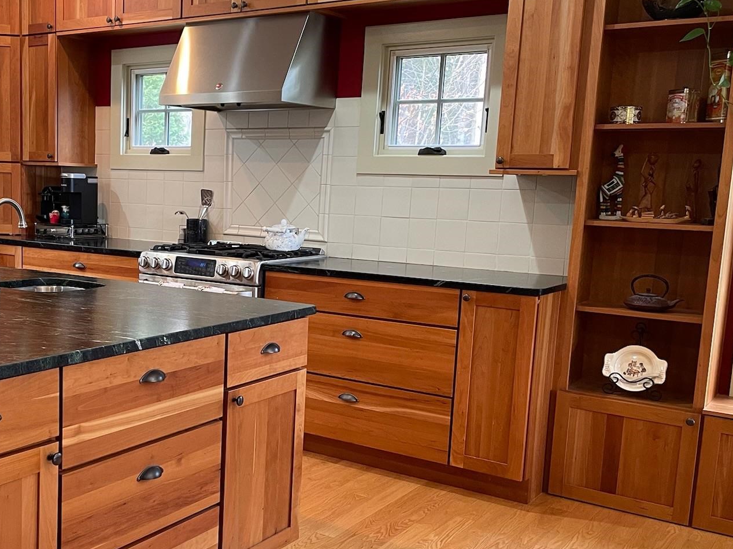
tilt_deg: -8.3
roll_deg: -1.2
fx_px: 889
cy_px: 320
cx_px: 176
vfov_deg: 34.3
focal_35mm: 42
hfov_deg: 43.3
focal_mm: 4.2
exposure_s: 1/60
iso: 200
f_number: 1.6
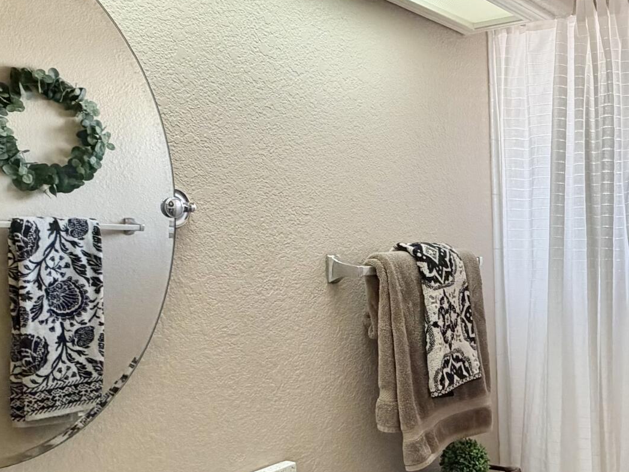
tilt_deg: -5.0
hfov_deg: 43.8
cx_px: 531
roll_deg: +1.6
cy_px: 301
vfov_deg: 35.7
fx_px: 727
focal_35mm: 40
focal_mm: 2.22
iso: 200
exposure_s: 1/120
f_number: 2.2
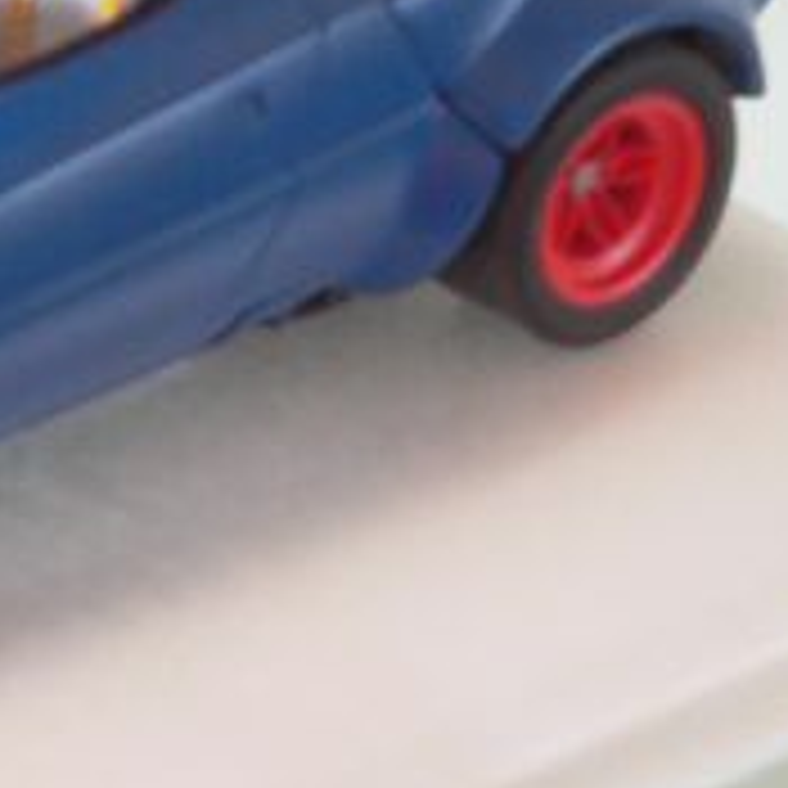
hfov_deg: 5.1
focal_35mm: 344
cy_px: 137
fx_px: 8860
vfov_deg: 5.1
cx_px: -117
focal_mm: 22.7
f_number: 2.8
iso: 200
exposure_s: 1/4
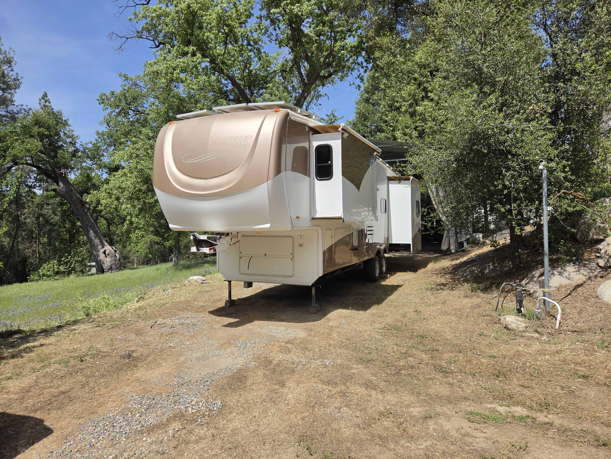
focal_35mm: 23
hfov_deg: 73.9
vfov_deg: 58.9
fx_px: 406
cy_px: 230
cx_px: 306
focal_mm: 5.4
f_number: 1.8
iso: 80
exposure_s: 1/4131
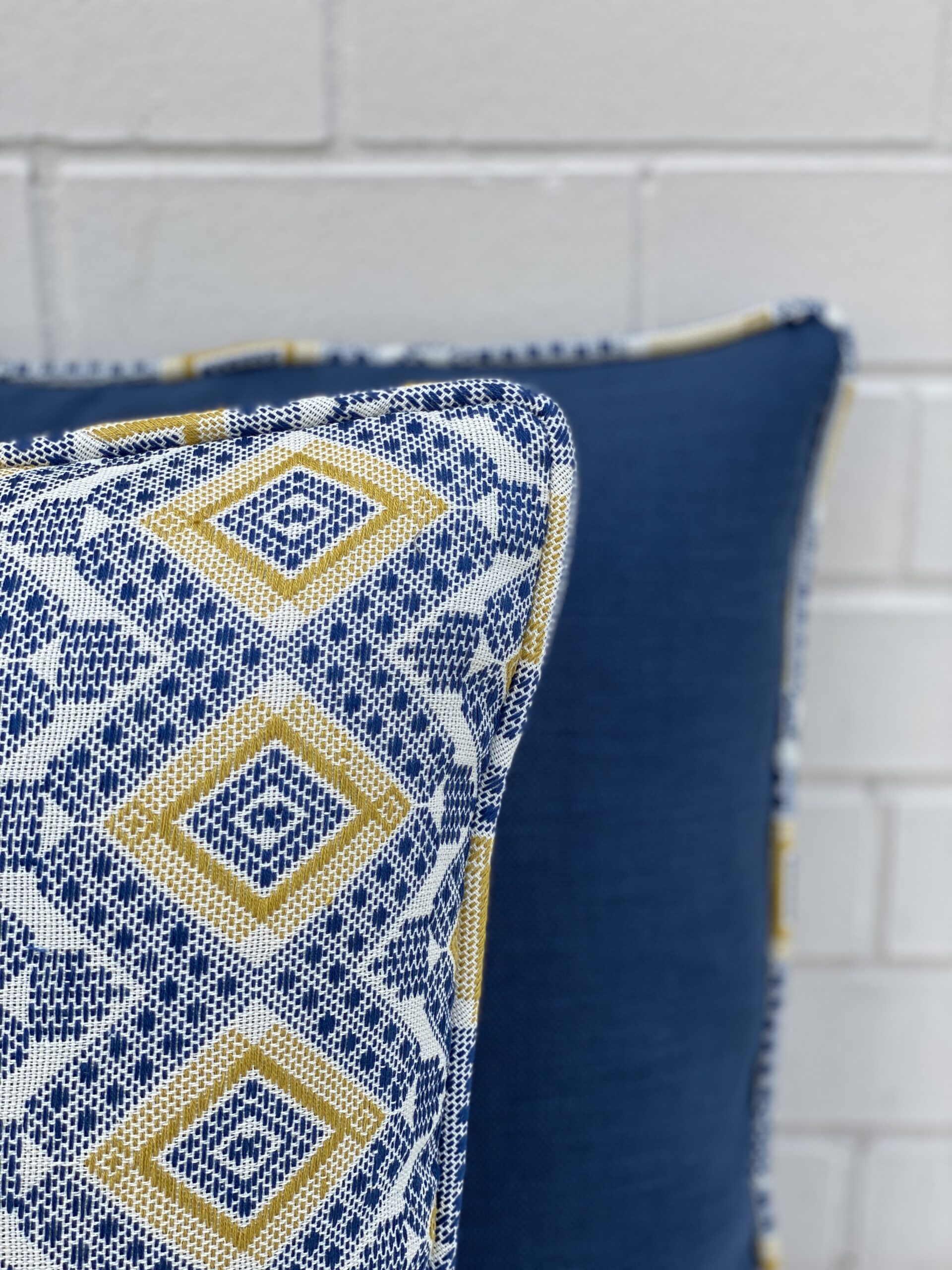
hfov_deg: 28.0
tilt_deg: -19.0
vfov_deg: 36.8
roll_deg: -0.3
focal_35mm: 52
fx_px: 1907
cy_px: 635
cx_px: 476
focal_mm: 6
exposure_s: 1/657
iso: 20
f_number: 2
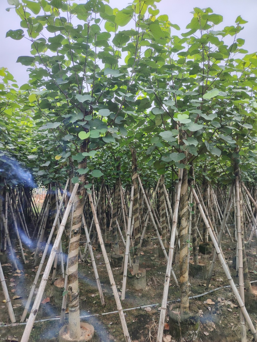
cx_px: 128
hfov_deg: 56.8
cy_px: 171
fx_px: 238
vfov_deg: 71.6
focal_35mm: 24
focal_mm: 5.25
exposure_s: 1/241
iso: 100
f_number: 1.75
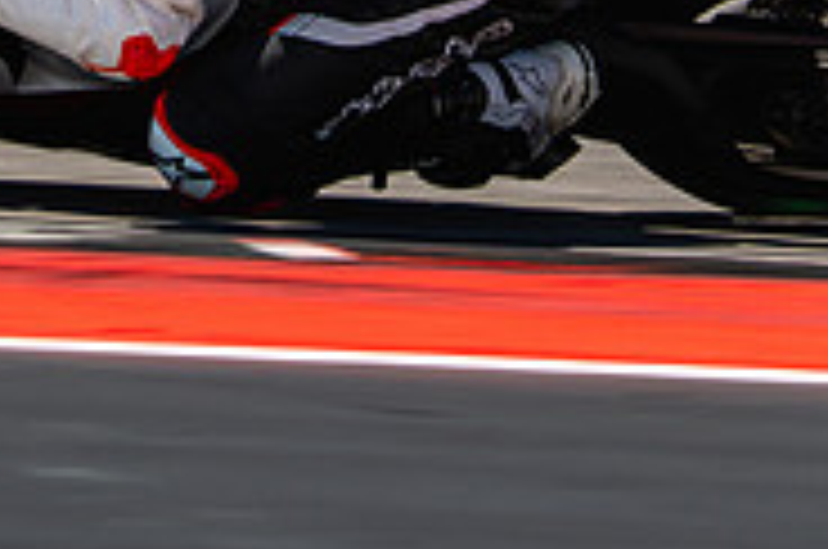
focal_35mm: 1327
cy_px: -223
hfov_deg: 1.6
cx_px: 405
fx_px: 30468
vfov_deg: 1.0
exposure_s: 1/250
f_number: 5.6
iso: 160
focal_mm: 280
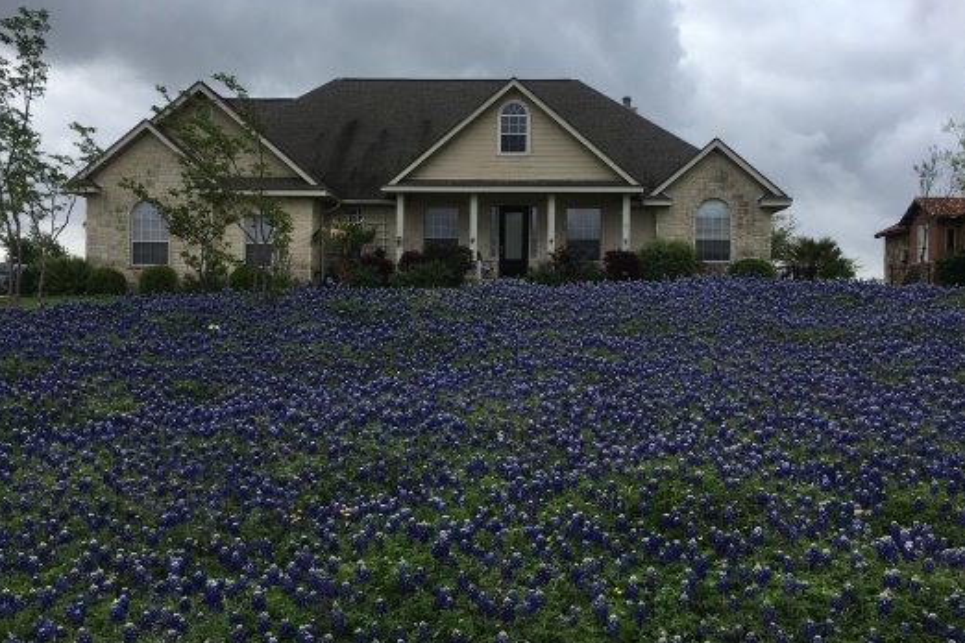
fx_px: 992
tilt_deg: +0.4
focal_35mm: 37
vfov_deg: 35.9
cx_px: 490
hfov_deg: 51.9
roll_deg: +0.1
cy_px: 318
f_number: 2.2
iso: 25
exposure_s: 1/818
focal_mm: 4.15
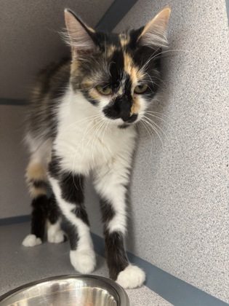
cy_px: 153
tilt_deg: +3.2
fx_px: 229
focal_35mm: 26
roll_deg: +3.5
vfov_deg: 67.3
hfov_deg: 53.1
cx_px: 114
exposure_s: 1/60
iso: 320
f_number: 1.6
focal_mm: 5.96
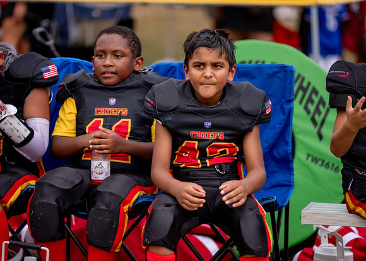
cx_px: 183
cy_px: 130
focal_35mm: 194
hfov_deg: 10.4
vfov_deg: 7.4
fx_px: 2017
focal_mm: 182
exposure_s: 1/1600
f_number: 2.8
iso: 100
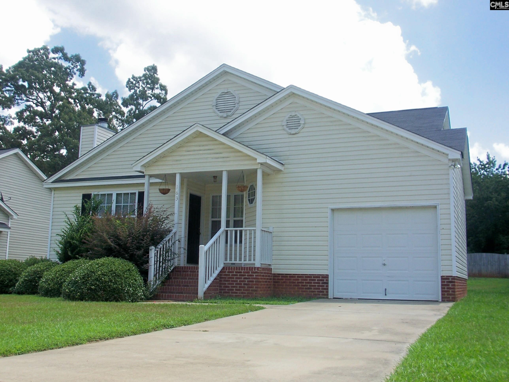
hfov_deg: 47.9
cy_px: 191
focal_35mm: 39
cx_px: 254
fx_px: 573
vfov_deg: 36.8
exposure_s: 1/400
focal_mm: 6.4
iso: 64
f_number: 3.9
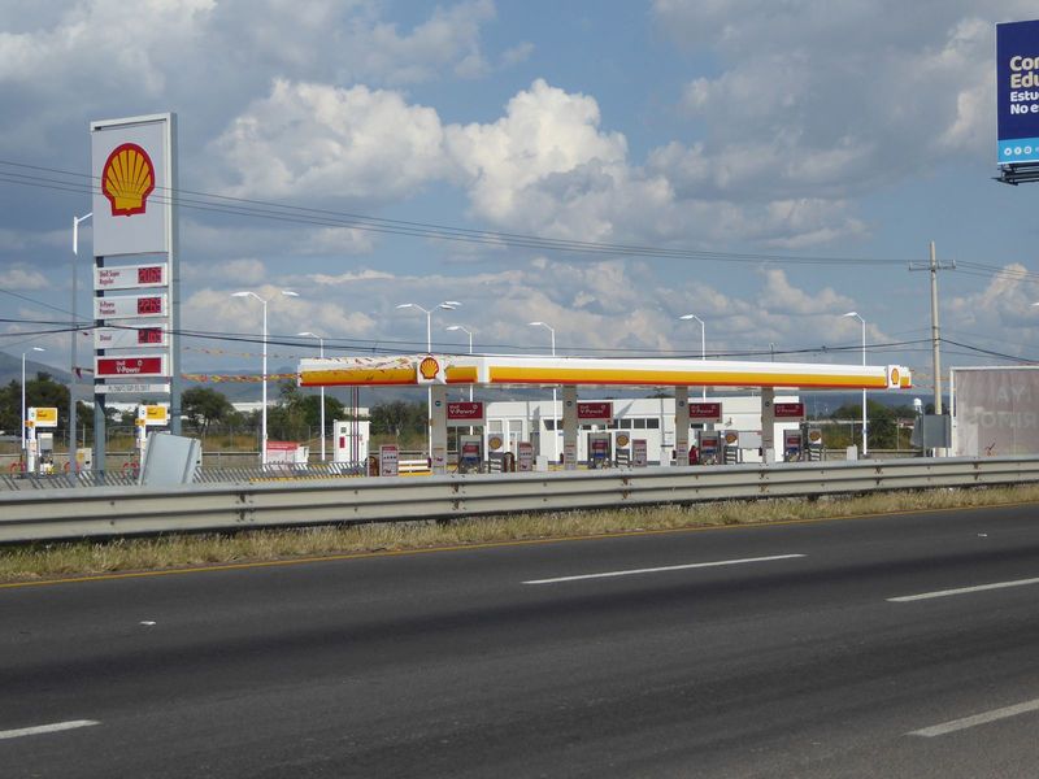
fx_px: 2371
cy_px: 390
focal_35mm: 79
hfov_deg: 24.7
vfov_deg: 18.7
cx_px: 520
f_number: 4.6
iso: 80
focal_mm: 13.2
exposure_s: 1/800
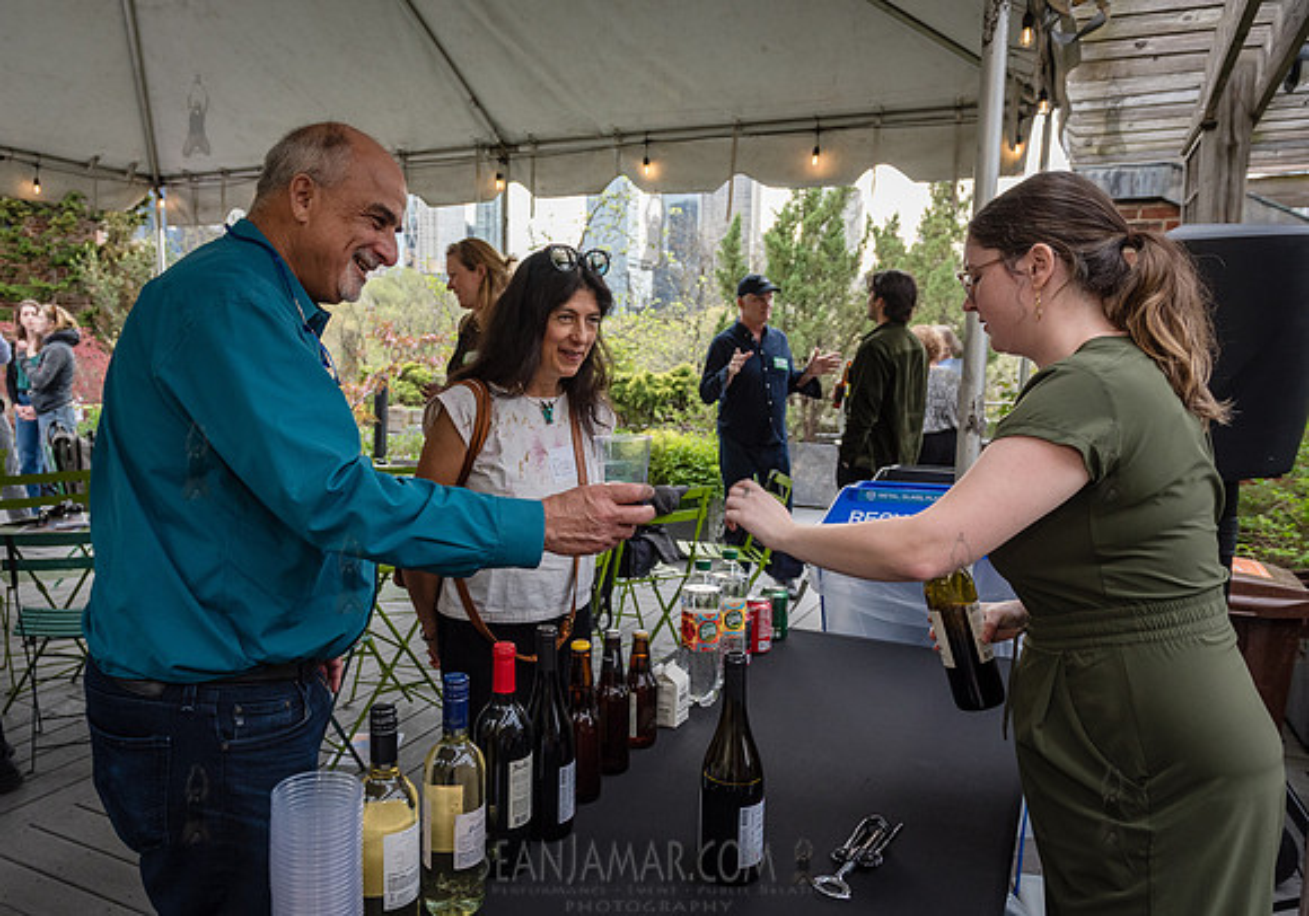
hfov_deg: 67.0
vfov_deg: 49.9
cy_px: 490
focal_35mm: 27
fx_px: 984
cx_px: 573
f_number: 4
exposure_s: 1/400
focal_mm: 24
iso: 640
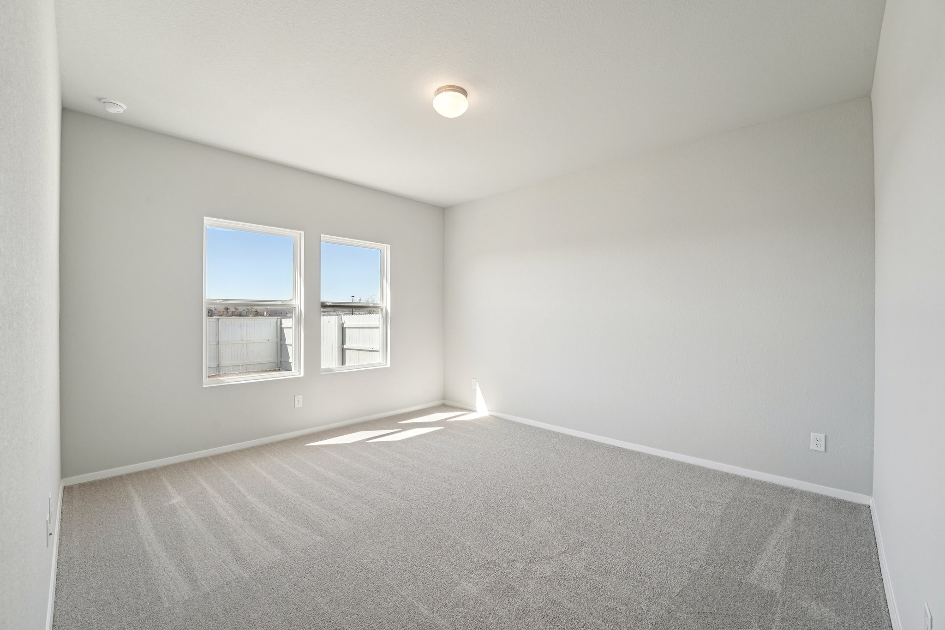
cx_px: 472
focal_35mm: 14
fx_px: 367
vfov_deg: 81.2
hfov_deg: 104.3
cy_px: 315
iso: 400
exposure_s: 1/80
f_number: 8
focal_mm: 14
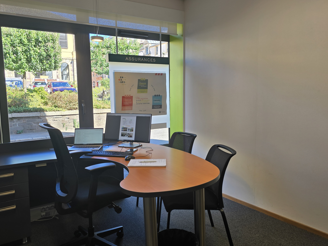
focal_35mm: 26
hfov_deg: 67.1
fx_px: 246
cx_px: 146
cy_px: 121
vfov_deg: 53.1
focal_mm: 6.3
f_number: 1.7
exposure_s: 1/100
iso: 25
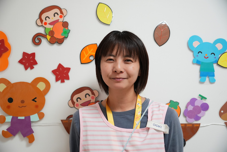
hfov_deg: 36.2
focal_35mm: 55
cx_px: 114
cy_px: 76
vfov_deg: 24.6
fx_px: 347
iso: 1000
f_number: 4
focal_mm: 37
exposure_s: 1/100
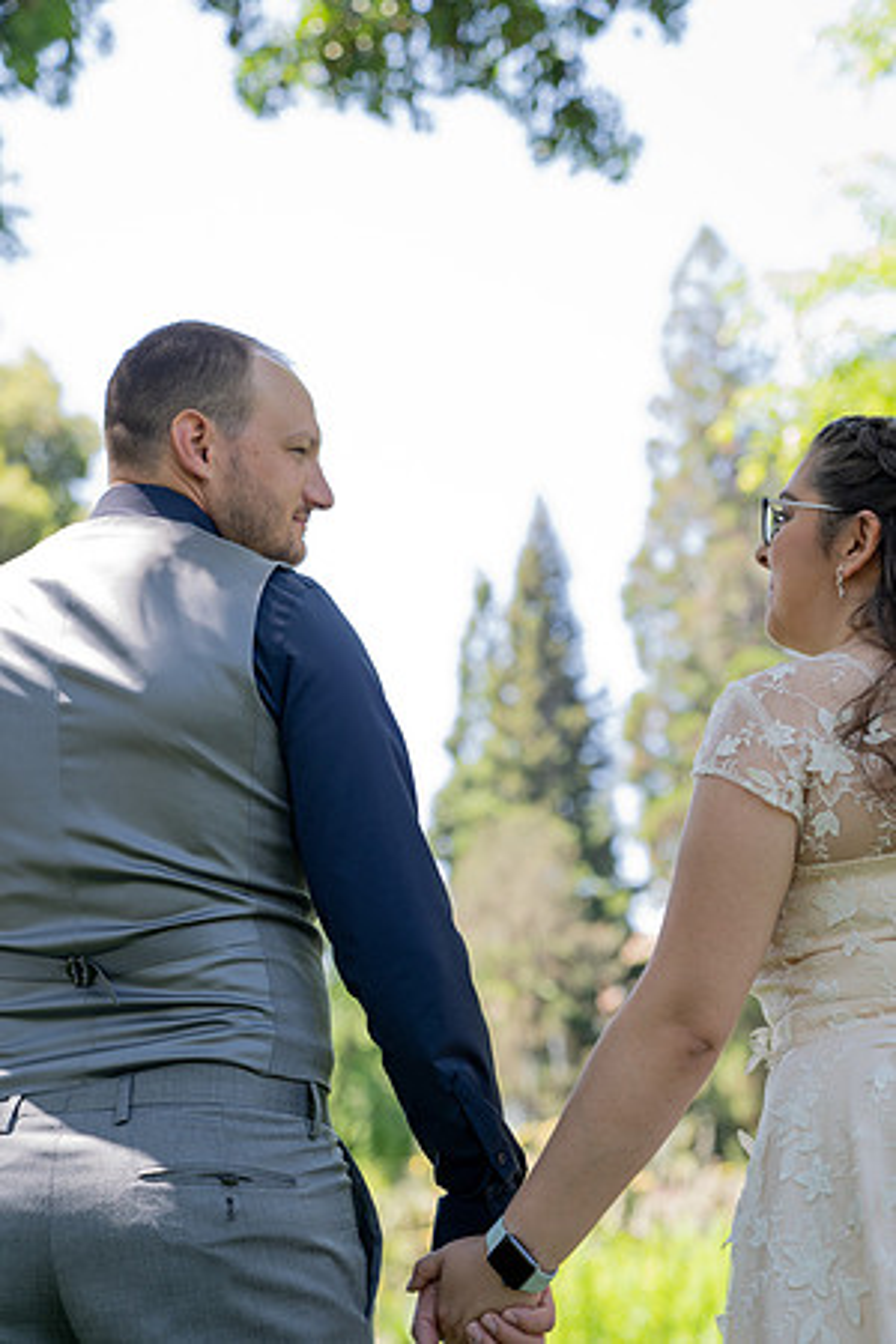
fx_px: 2016
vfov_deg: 36.9
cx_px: 448
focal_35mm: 54
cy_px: 672
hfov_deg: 25.1
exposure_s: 1/320
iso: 250
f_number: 2.8
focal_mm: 54
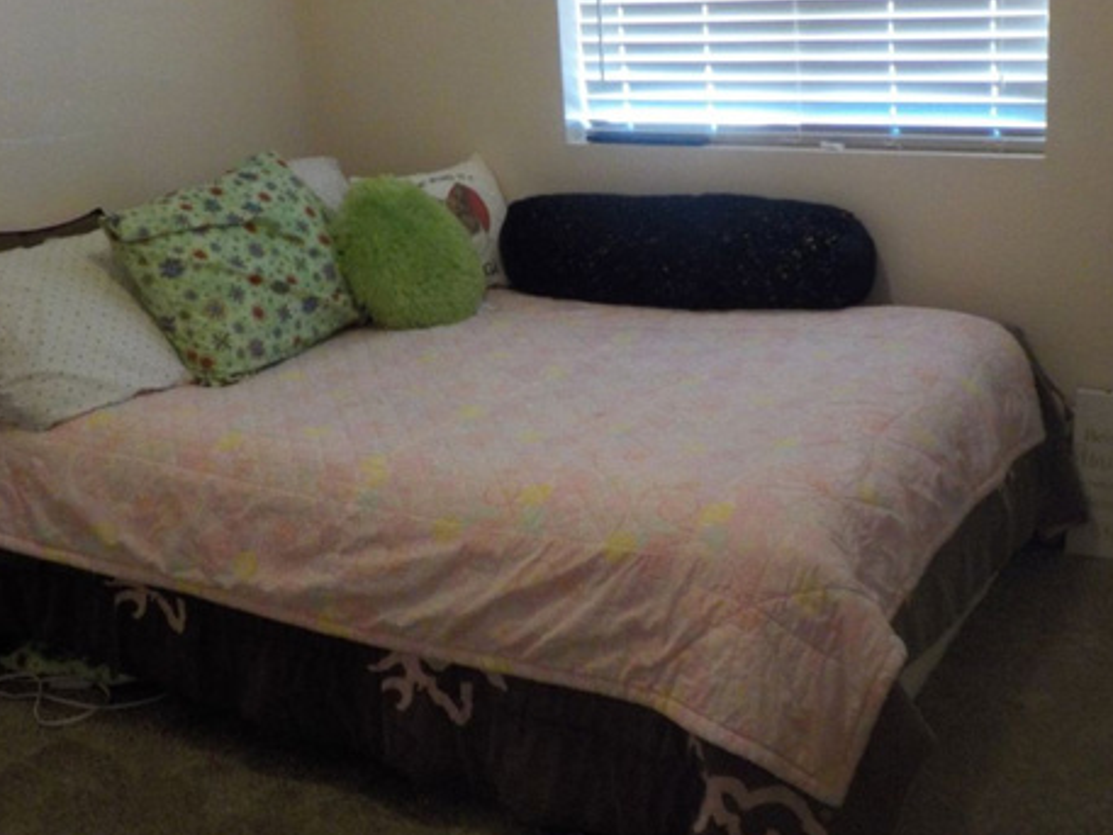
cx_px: 631
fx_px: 1351
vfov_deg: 34.1
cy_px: 287
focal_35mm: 42
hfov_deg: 44.7
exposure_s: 1/30
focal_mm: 4.1
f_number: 3.3
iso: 320
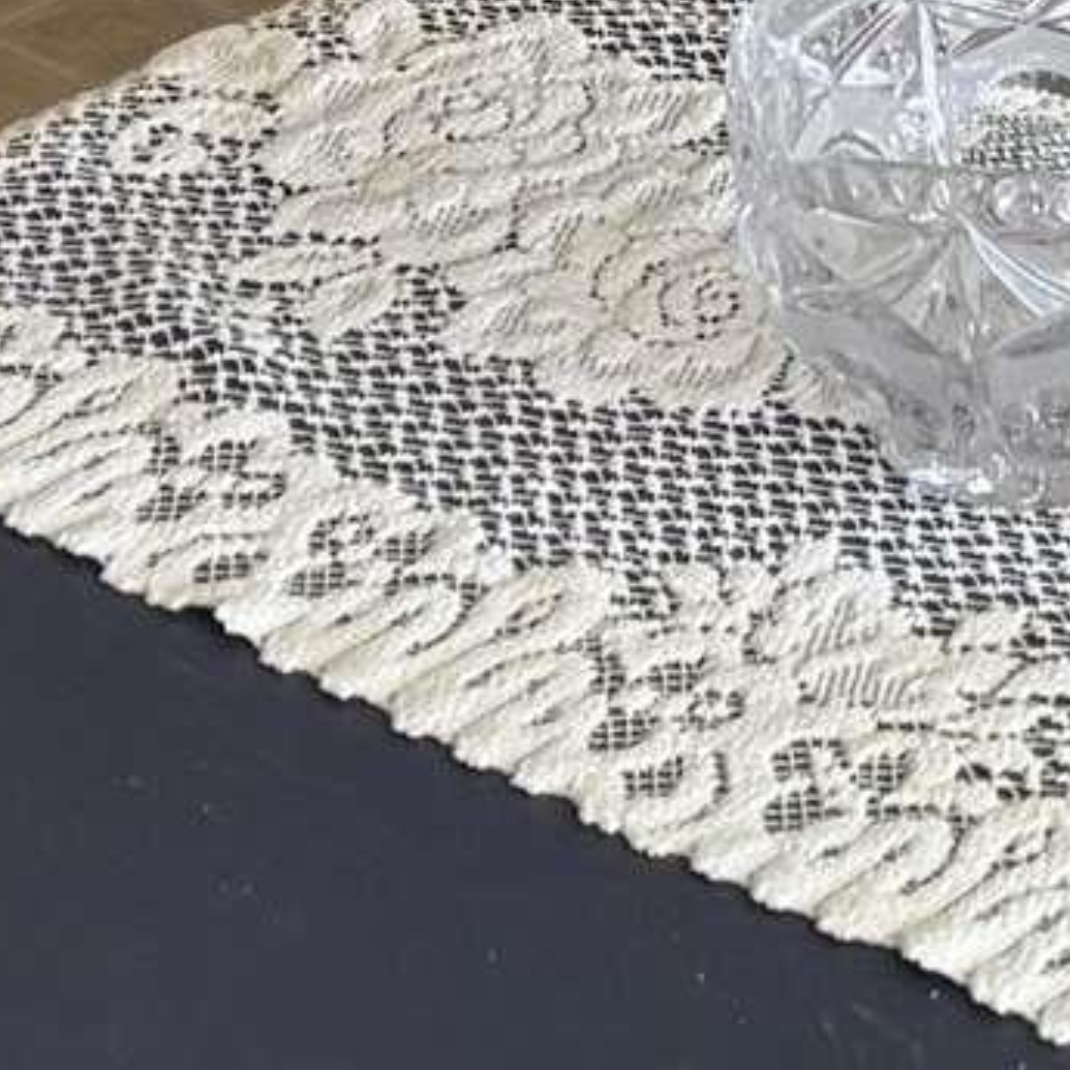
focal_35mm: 189
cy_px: -2301
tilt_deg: -7.1
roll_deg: -2.4
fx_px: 6610
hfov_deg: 8.6
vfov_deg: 7.8
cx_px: 2391
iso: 200
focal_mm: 6.76
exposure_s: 1/60
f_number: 1.78
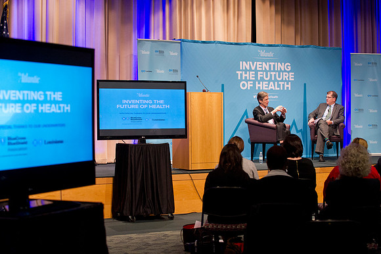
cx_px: 190
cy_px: 127
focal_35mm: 70
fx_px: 740
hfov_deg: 28.9
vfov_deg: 19.4
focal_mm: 70
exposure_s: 1/80
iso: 2500
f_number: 4.5
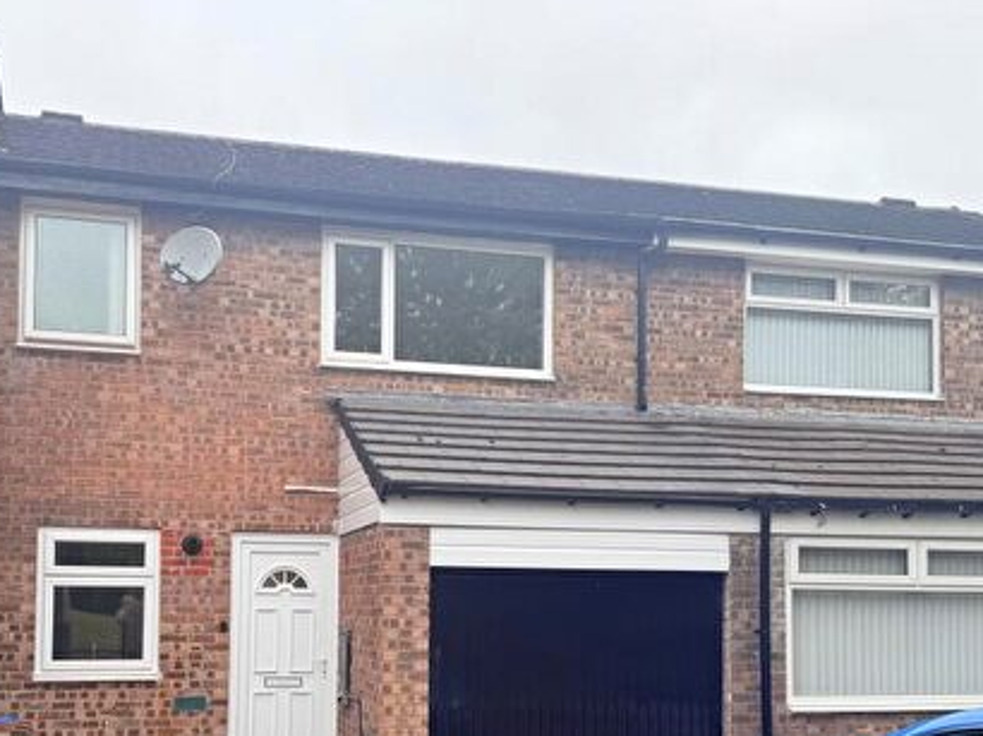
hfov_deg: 45.7
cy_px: 553
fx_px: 1164
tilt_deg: +2.9
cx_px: 422
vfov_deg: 34.4
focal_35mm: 41
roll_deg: -0.9
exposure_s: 1/1046
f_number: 1.78
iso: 100
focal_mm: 6.76
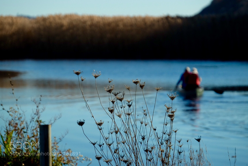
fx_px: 1198
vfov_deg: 7.9
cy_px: 83
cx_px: 124
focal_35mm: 174
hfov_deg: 11.8
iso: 400
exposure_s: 1/340
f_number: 5.6
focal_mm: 116.1
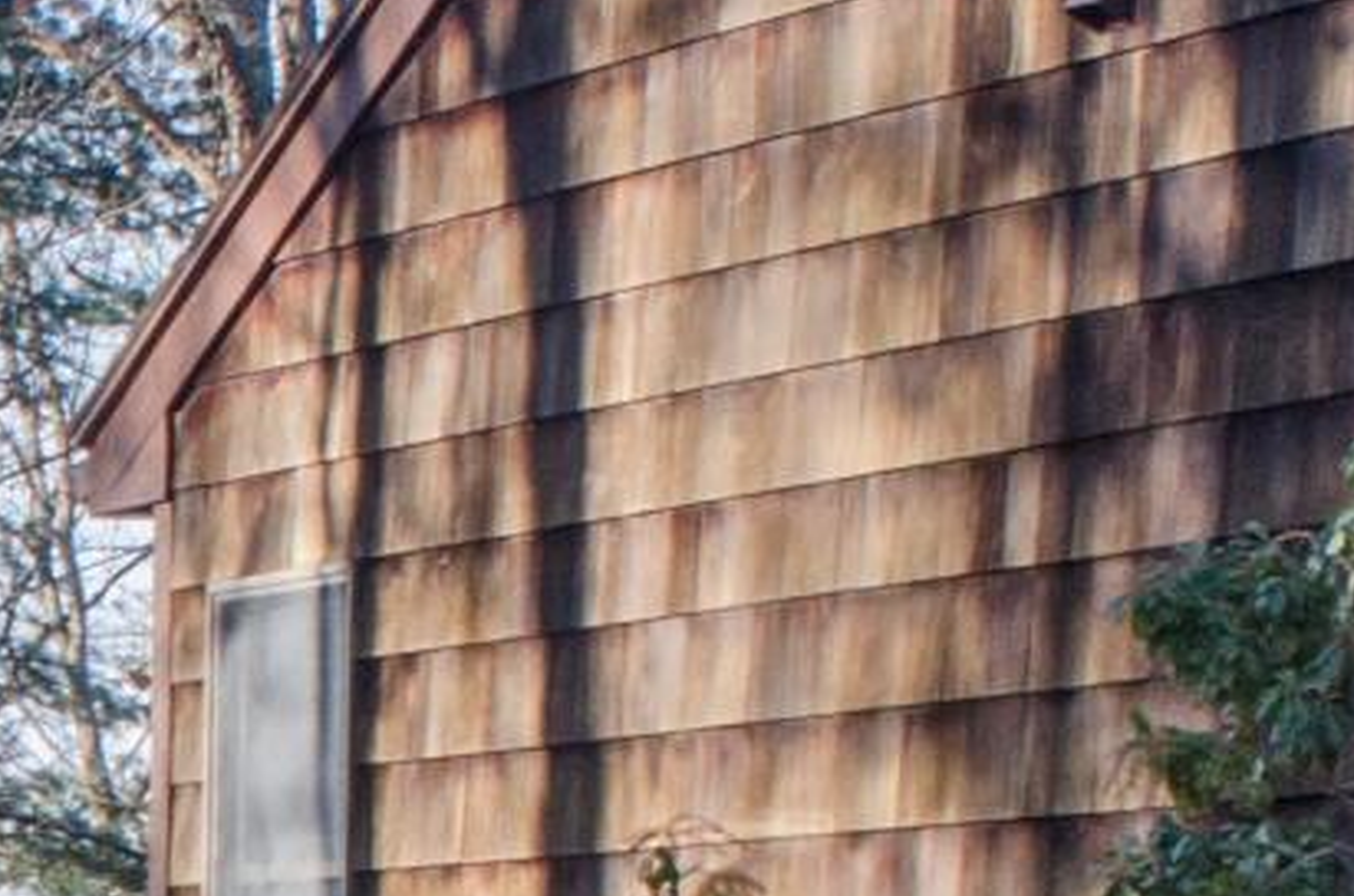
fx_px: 9869
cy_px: 1655
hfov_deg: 7.5
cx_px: -1525
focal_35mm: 263
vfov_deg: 5.1
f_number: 11
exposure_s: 1/80
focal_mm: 24
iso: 200
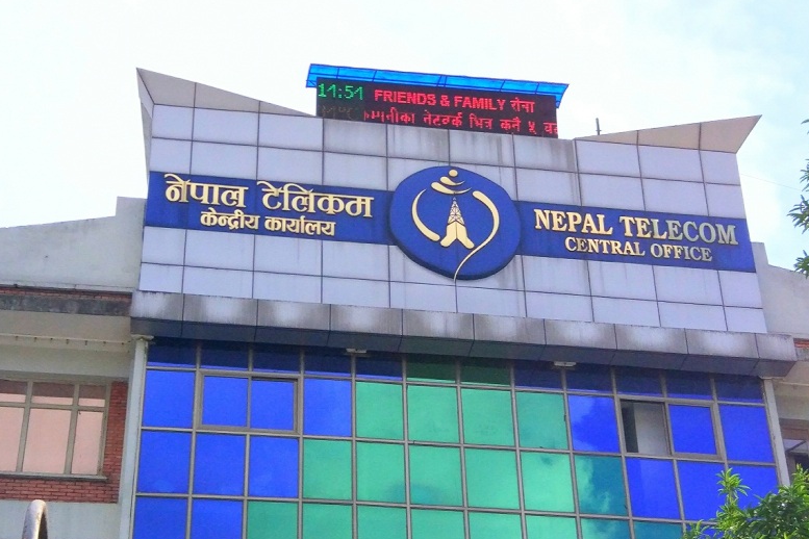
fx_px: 674
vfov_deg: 43.5
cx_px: 408
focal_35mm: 30
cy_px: 241
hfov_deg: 61.9
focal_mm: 4.26
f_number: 2
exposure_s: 1/2135
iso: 102
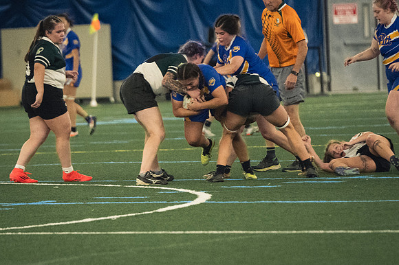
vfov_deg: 2.9
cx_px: 148
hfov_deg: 4.3
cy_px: 204
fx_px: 5293
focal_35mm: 478
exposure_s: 1/500
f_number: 2.8
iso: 9000
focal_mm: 200
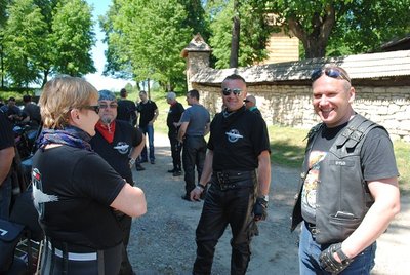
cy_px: 138
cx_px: 205
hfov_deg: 61.9
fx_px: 342
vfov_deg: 43.7
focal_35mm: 30
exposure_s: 1/125
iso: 110
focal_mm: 20
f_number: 5.6
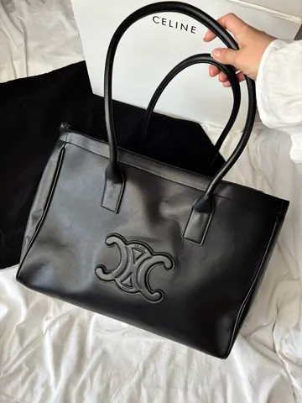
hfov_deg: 53.1
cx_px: 151
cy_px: 202
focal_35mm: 26
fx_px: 302
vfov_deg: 67.3
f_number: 1.6
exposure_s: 1/50
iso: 320
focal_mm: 5.96
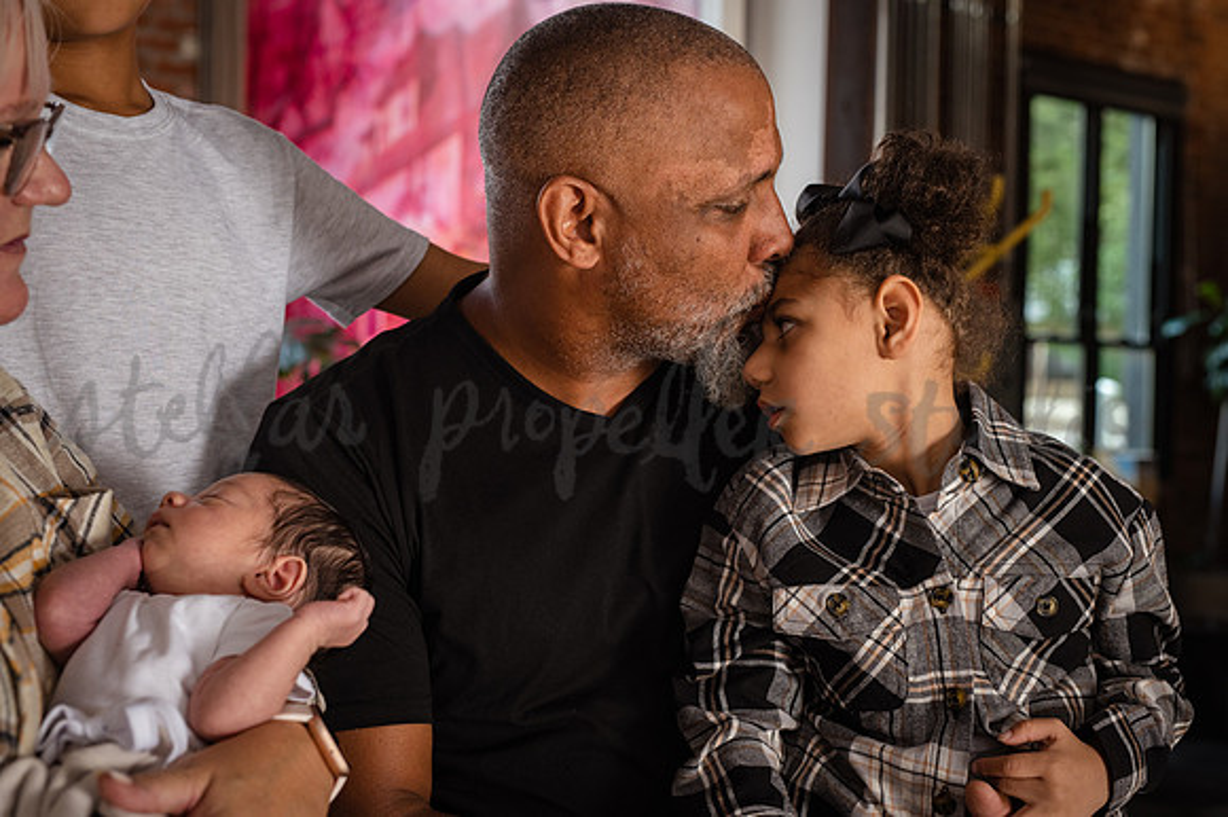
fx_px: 1705
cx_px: 614
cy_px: 408
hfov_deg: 39.6
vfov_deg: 27.0
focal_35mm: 50
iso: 1600
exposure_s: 1/125
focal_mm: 50
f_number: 5
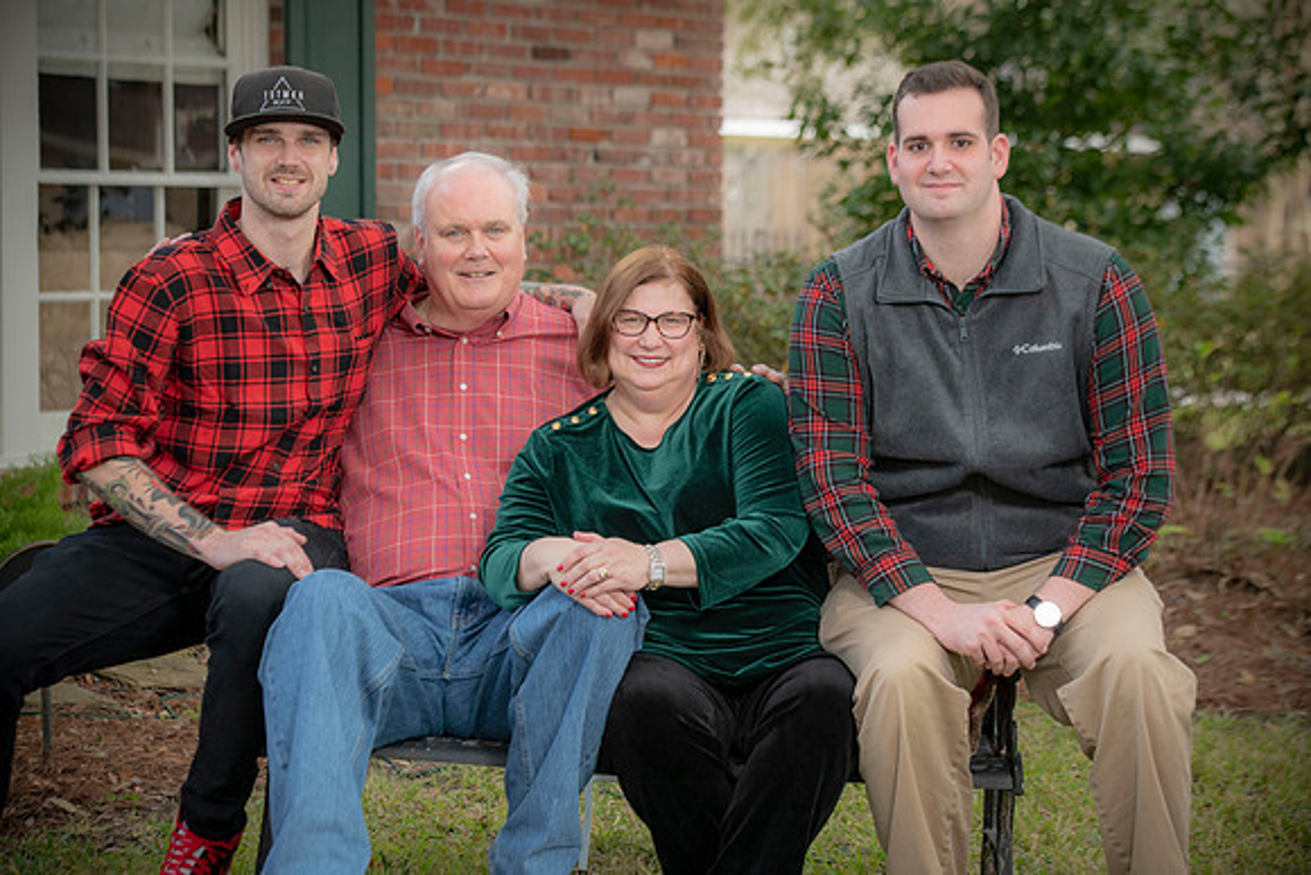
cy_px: 438
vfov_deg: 14.0
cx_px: 656
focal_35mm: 98
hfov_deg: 20.8
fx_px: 3570
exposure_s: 1/250
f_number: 5
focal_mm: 98
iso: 320
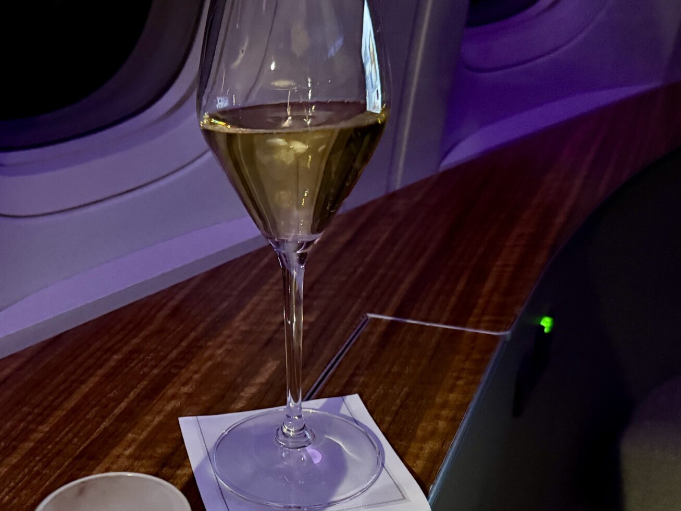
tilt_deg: -24.8
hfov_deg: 39.5
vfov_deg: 30.6
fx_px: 925
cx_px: 183
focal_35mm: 47
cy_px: 345
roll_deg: -0.6
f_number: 1.78
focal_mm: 6.76
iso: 1600
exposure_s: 1/28
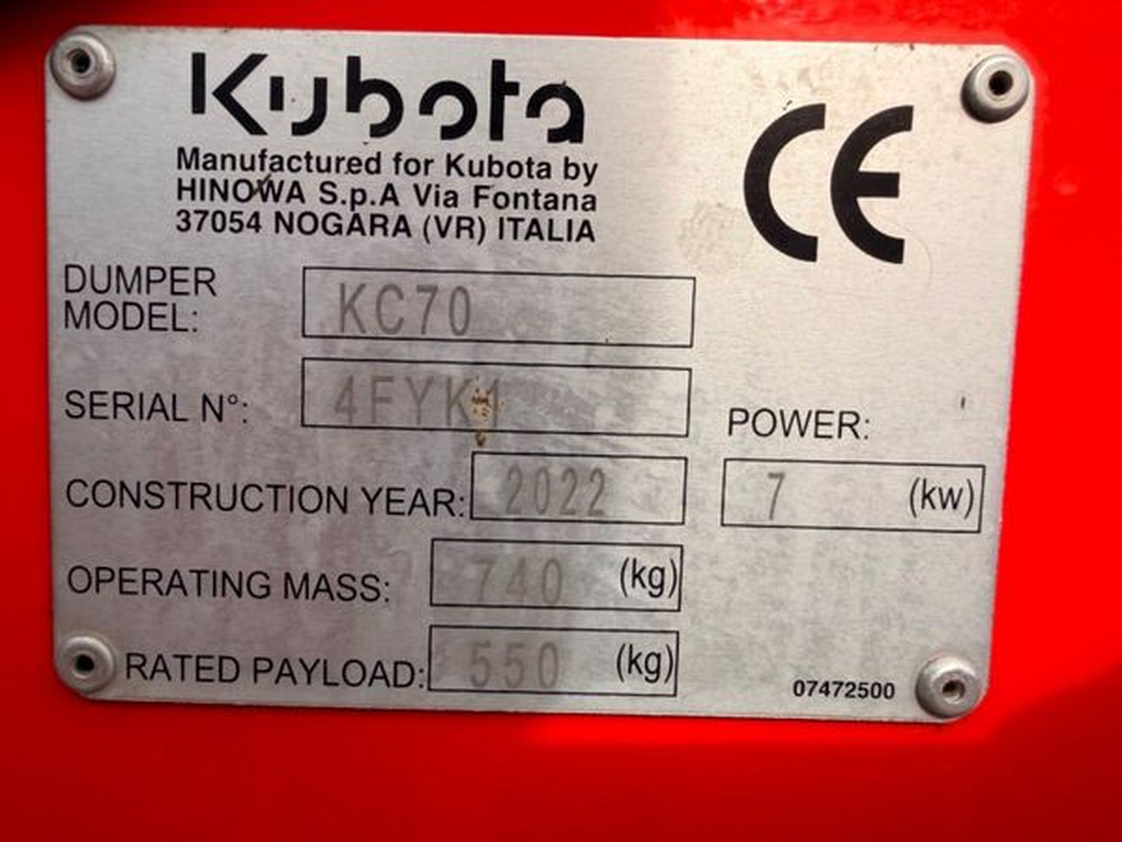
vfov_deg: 56.8
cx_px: 561
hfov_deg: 71.6
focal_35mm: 24
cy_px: 421
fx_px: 778
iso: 25
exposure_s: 1/777
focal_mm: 2.22
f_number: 2.2
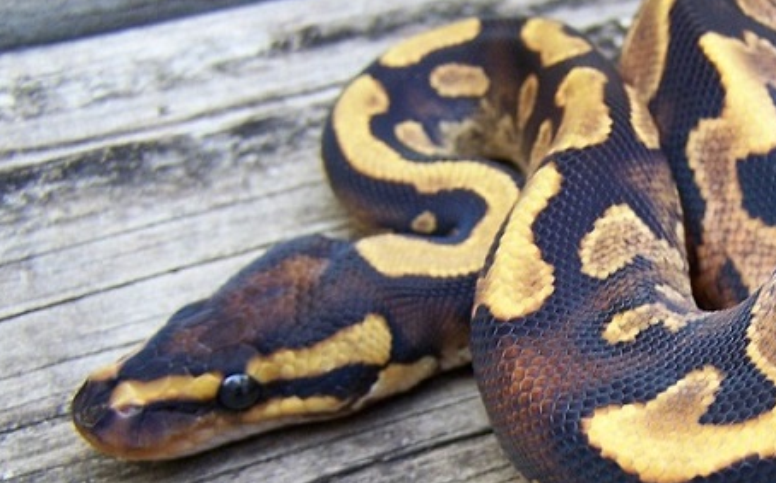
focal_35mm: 71
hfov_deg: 28.1
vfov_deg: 18.2
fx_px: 1500
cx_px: 677
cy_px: 373
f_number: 2.8
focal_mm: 6.3
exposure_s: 1/30
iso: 100
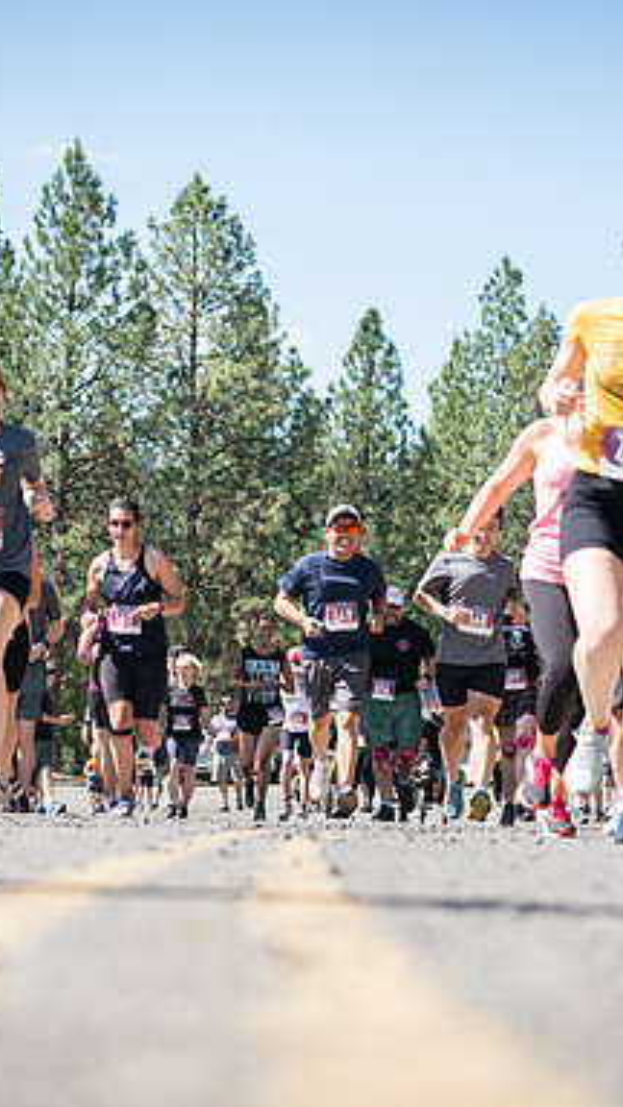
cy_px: 555
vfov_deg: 18.3
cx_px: 309
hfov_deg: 10.4
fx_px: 3436
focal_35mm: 117
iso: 125
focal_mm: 74
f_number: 4
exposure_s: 1/500
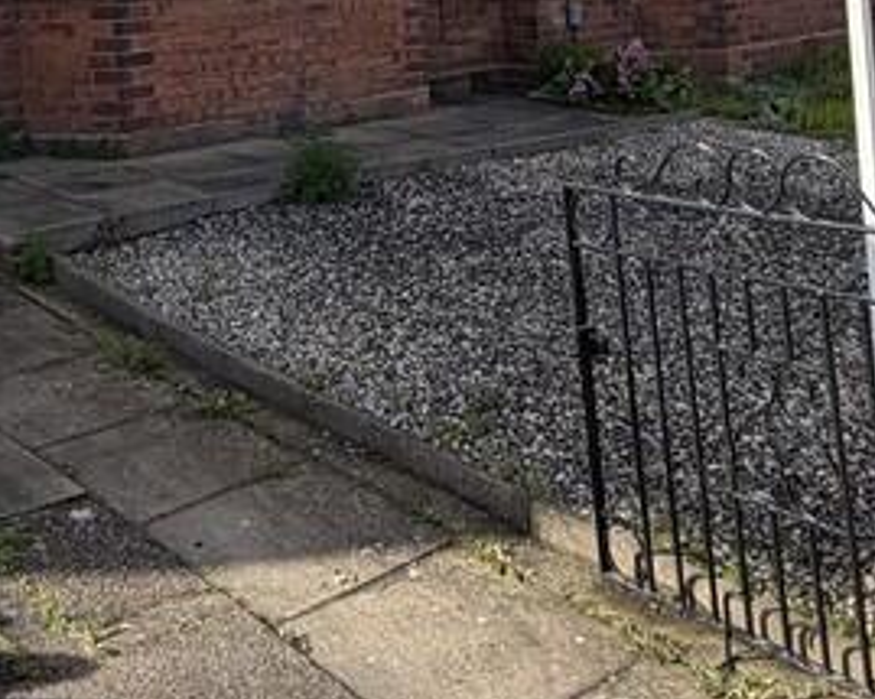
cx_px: 254
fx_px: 1346
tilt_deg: +3.5
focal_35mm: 52
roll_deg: +2.9
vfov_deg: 25.7
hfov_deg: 35.4
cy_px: -163
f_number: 2.2
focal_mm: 2.22
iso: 20
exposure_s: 1/888
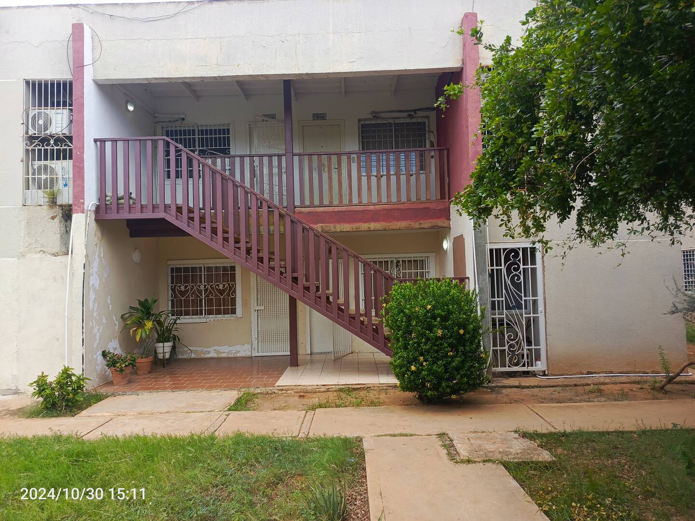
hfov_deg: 73.9
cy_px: 260
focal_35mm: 23
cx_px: 348
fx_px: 462
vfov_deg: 58.9
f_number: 1.75
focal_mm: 5.25
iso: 106
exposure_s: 1/120
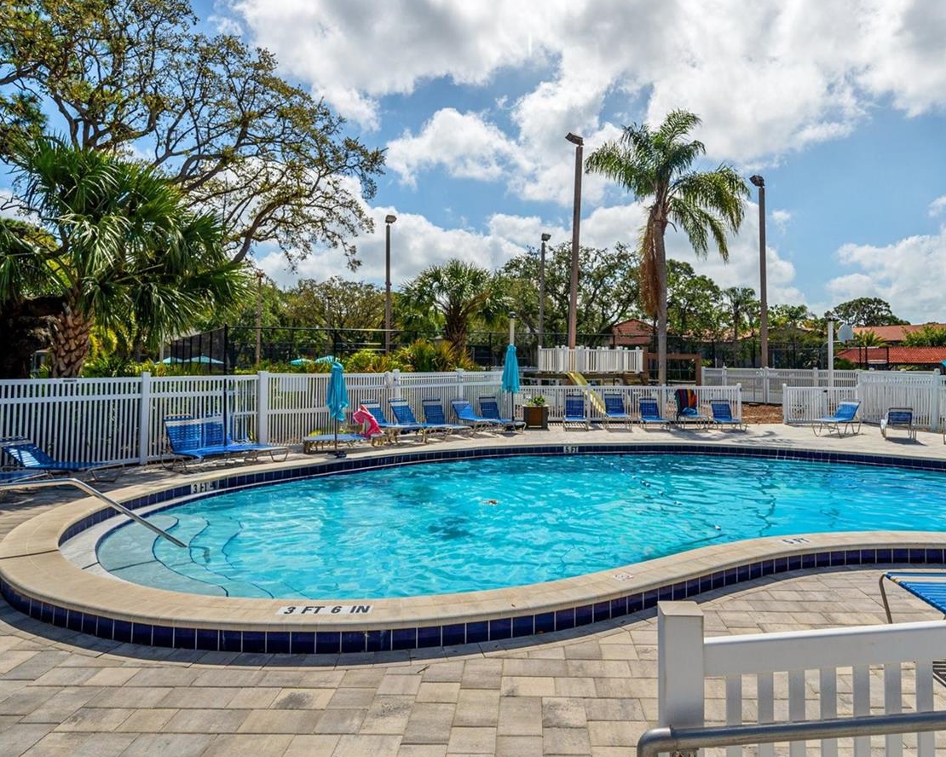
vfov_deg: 60.7
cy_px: 334
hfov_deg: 72.4
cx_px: 524
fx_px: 644
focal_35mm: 23
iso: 250
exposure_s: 1/2000
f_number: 7.1
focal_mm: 17
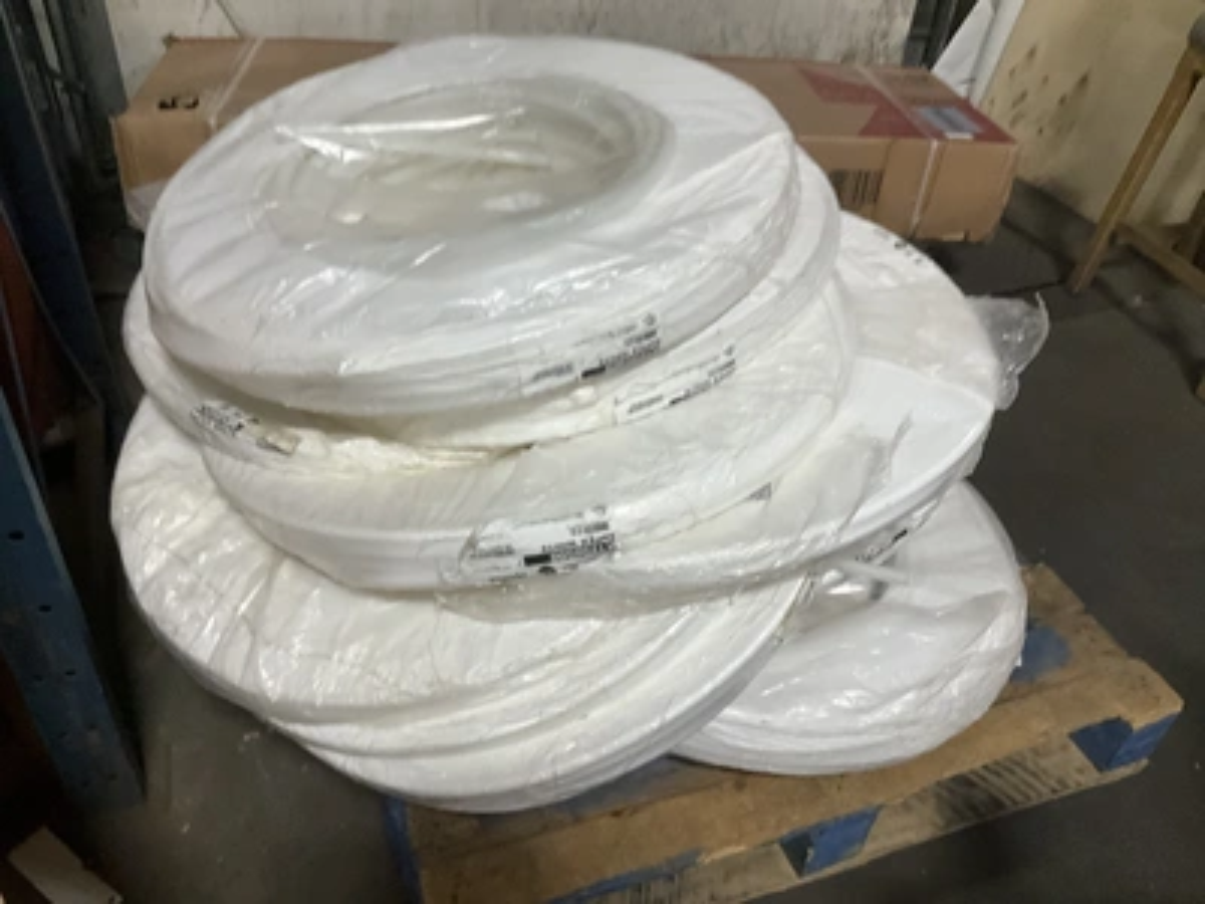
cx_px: 602
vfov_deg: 48.2
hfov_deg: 61.7
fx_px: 1010
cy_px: 452
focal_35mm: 29
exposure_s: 1/60
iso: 200
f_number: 1.8
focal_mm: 3
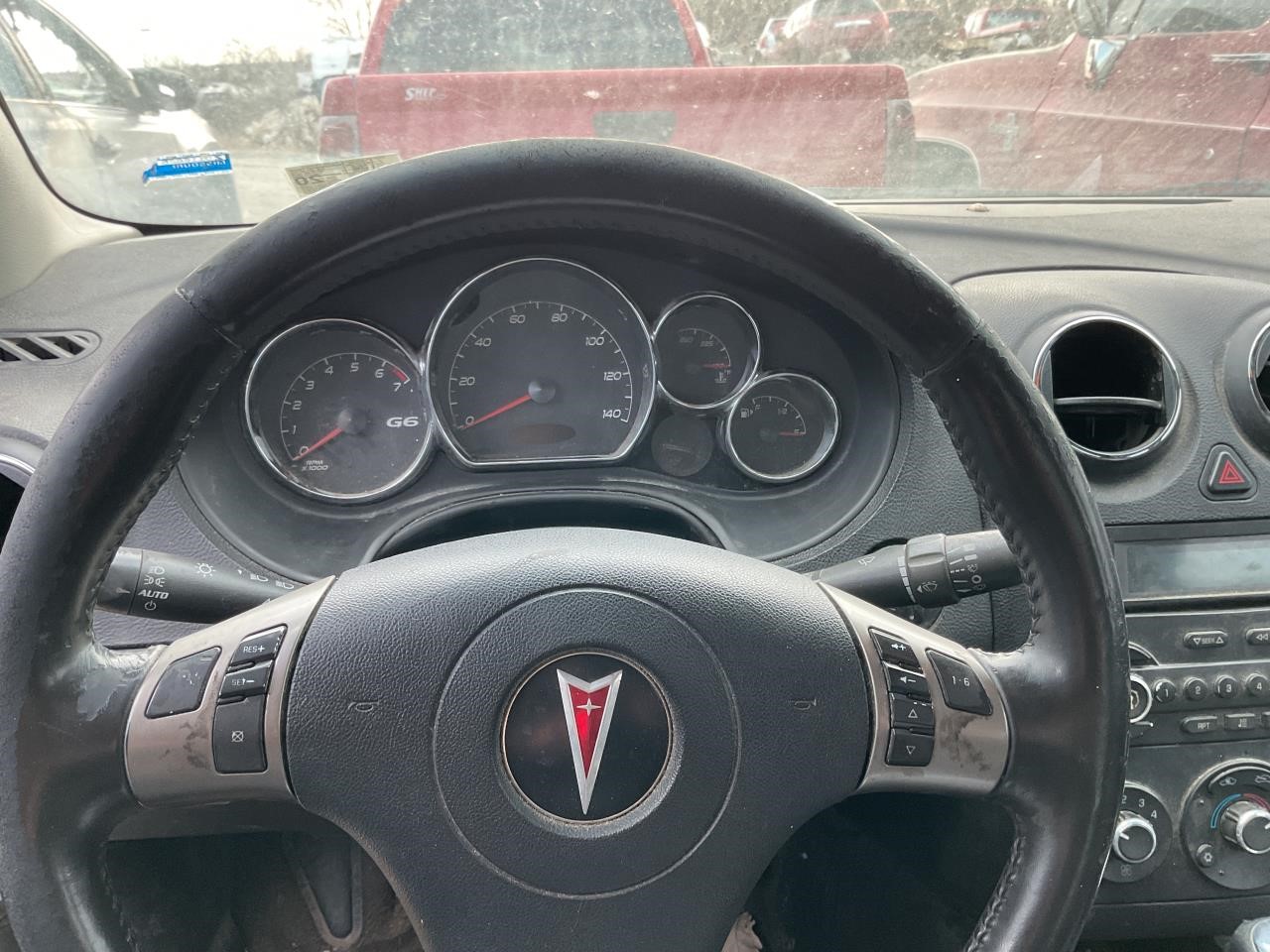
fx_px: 1064
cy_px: 476
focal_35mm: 29
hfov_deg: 61.7
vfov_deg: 48.2
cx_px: 635
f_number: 1.8
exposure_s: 1/120
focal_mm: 3
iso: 40
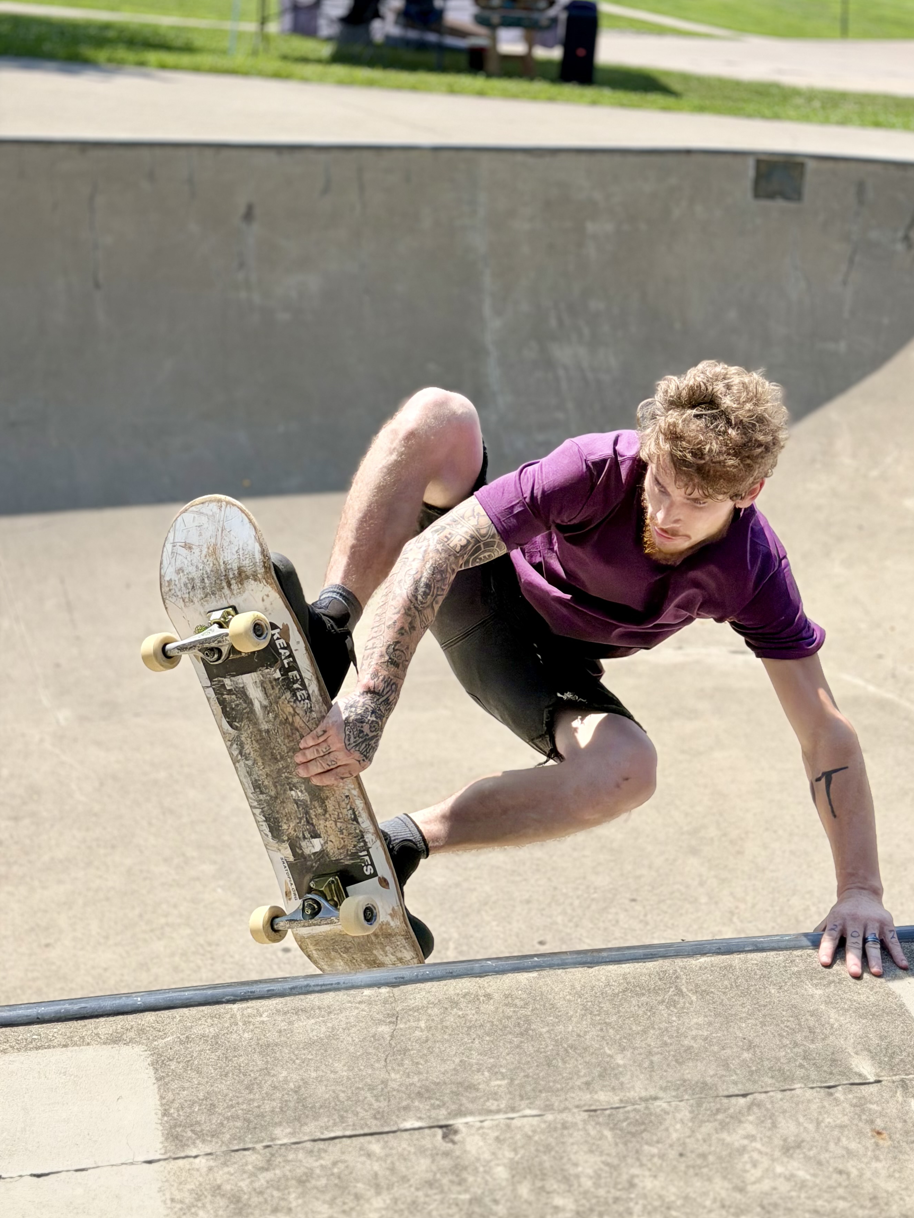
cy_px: 526
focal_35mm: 55
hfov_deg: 26.5
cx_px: 523
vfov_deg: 34.9
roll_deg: -5.9
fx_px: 1936
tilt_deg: -13.1
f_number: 1.78
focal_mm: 6.76
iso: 64
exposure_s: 1/4587
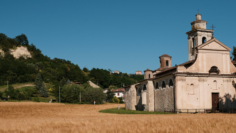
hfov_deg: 36.4
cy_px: 89
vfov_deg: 21.0
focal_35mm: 57
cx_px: 149
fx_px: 357
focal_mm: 23
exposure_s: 1/900
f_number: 7.1
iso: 200
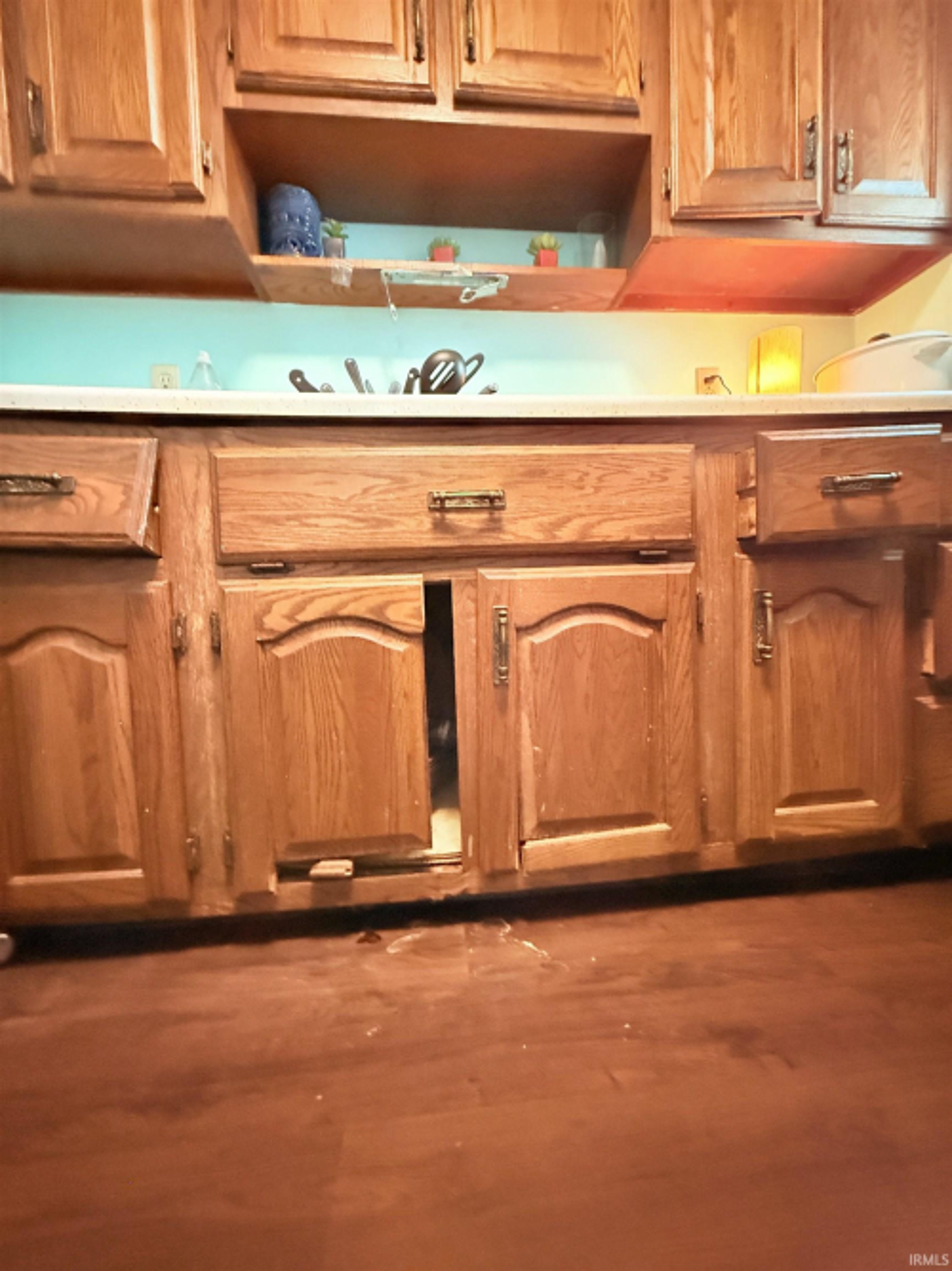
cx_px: 476
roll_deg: +0.8
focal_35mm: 14
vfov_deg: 102.1
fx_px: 514
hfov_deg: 85.7
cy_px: 636
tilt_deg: -0.3
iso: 1600
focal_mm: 2.22
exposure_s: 1/30
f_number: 2.2
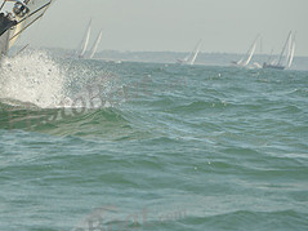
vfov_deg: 4.4
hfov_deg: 5.8
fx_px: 3015
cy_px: 51
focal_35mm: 339
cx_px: -61
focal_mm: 145
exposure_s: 1/1250
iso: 200
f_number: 7.1
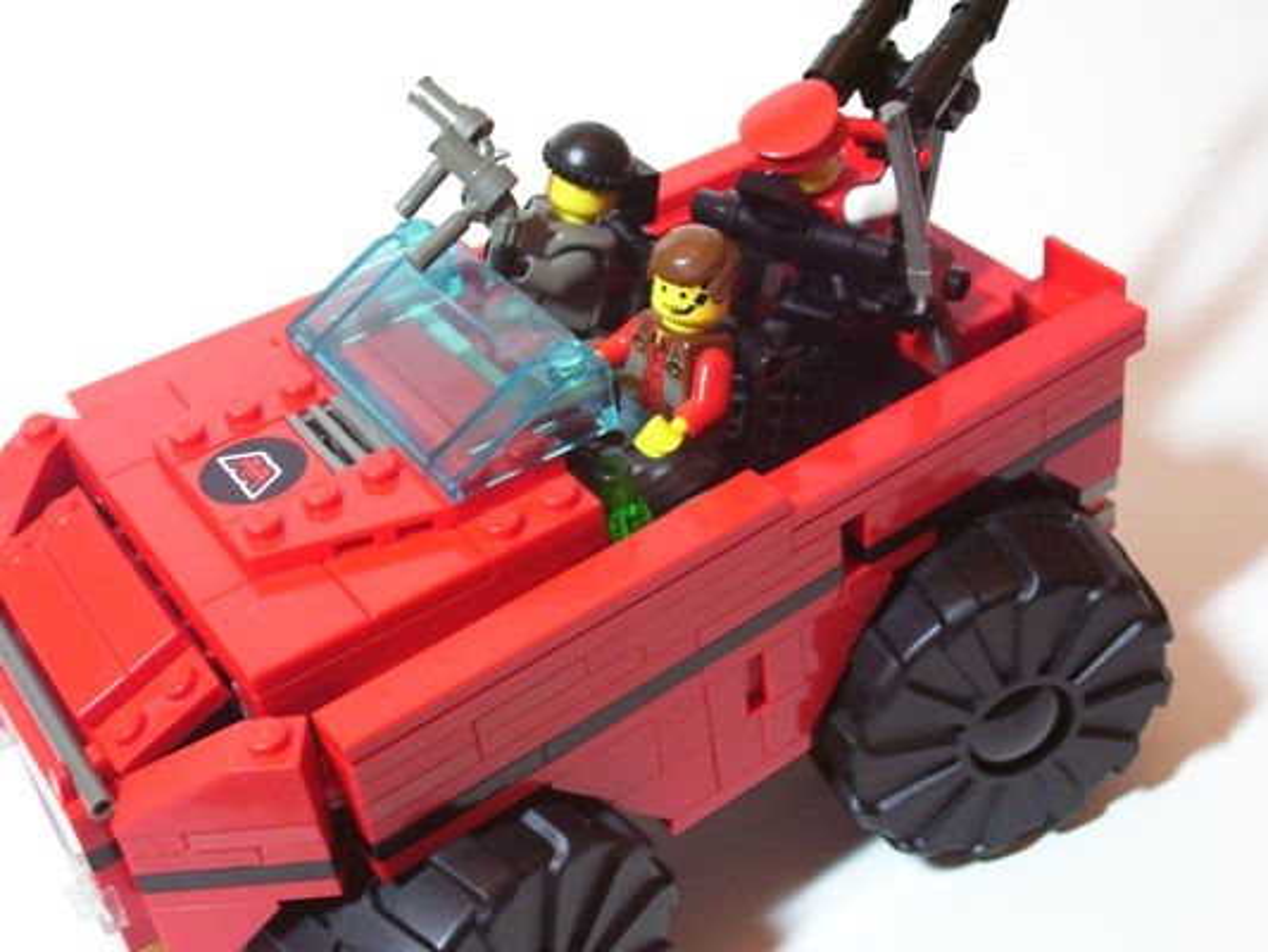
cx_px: 634
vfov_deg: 27.5
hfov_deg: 36.2
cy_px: 476
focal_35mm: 53
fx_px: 1942
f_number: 3.4
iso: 160
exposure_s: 1/8
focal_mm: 8.6
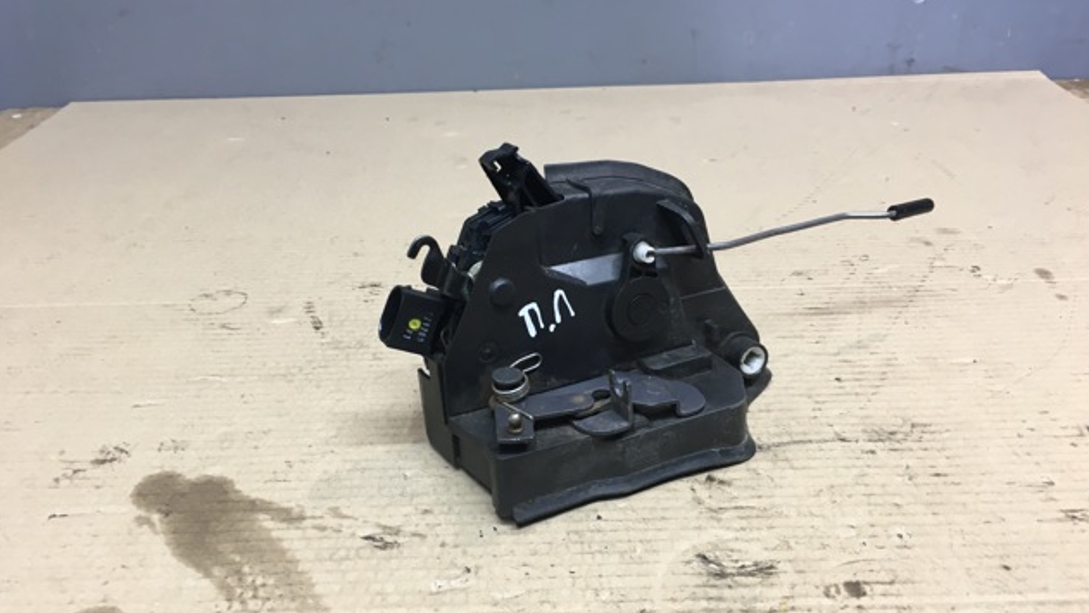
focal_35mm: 32
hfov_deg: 61.0
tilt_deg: -28.5
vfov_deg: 36.7
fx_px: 924
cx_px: 545
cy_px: 322
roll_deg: +1.1
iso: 64
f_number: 2.2
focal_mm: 4.15
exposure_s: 1/33
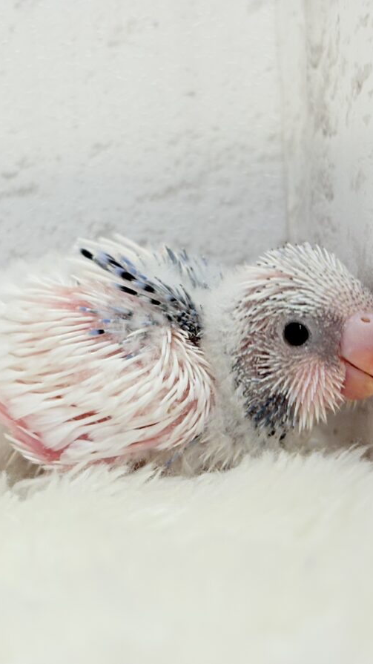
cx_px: 145
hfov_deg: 15.9
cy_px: 332
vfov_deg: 27.9
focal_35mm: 76
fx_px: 1337
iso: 80
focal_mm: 5.96
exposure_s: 1/100
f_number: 1.6
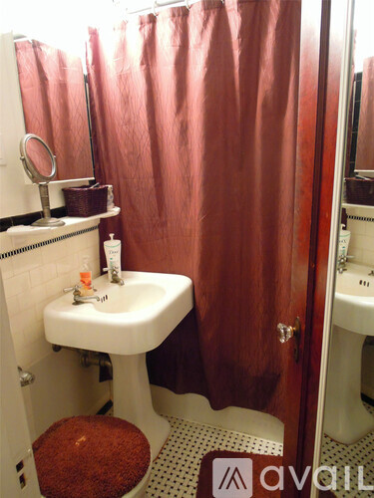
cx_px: 187
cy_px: 249
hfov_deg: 56.8
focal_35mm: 24
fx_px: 346
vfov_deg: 71.6
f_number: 2.8
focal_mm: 4.3
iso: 500
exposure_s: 1/8
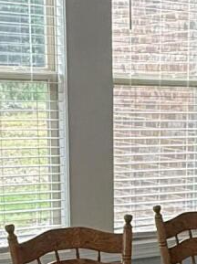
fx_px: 738
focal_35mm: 97
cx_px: 210
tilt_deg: -13.6
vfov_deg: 19.5
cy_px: 278
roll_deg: -1.4
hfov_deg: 14.9
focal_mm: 2.22
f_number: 2.2
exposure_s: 1/120
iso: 160
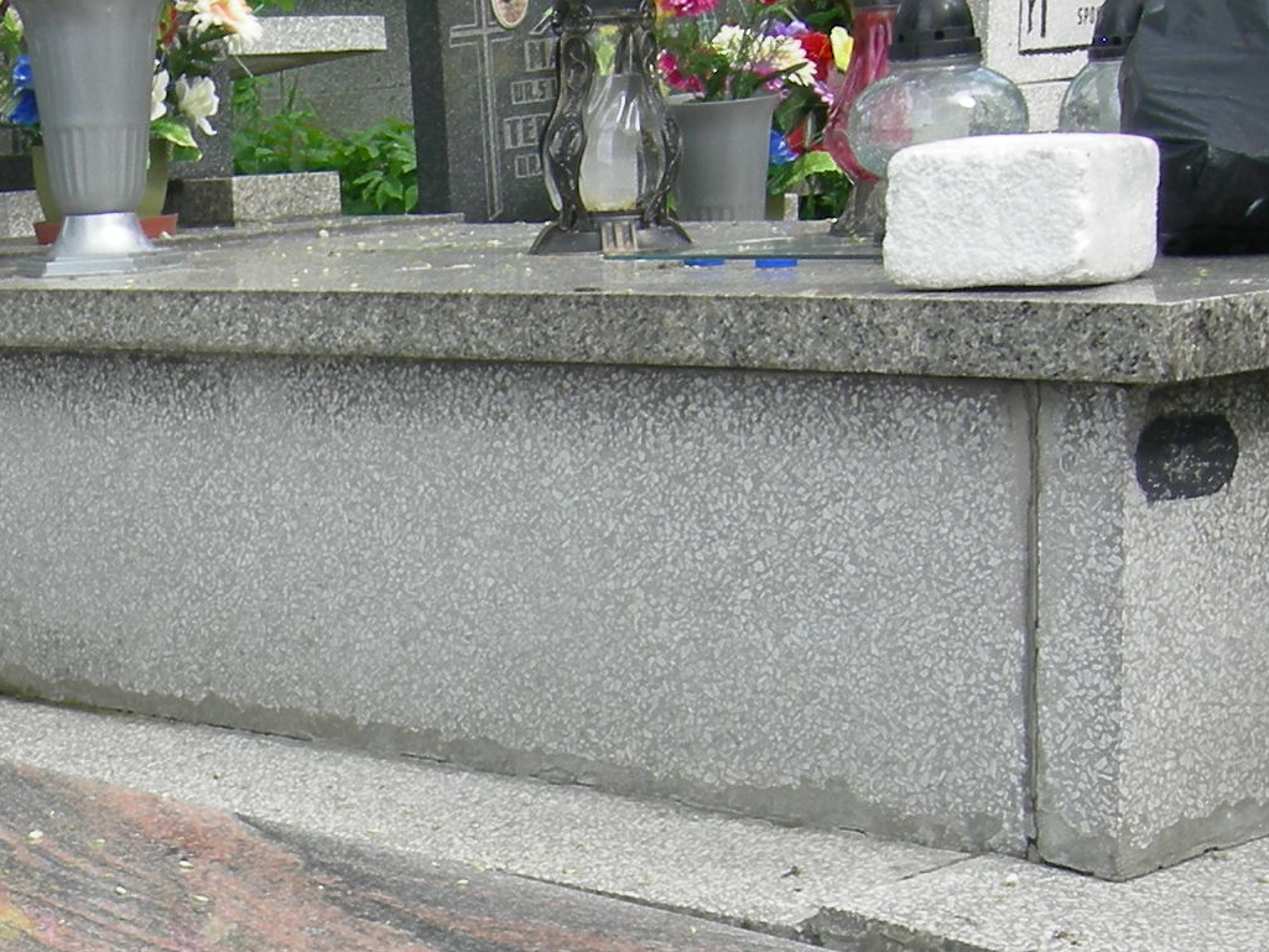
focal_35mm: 91
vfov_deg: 15.8
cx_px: -113
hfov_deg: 20.6
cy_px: 1034
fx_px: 3336
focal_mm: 7.5
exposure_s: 1/274
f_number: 6
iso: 64
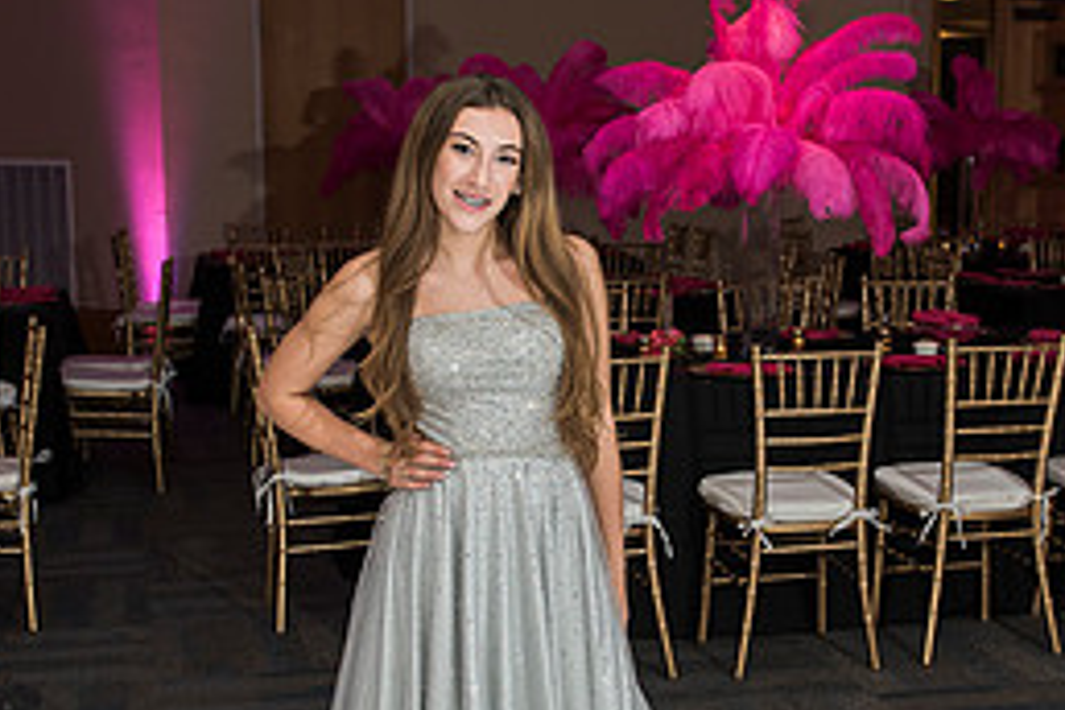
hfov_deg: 30.1
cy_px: 465
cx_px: 583
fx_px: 1982
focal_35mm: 67
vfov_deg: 20.3
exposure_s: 1/100
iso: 800
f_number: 4
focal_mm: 28
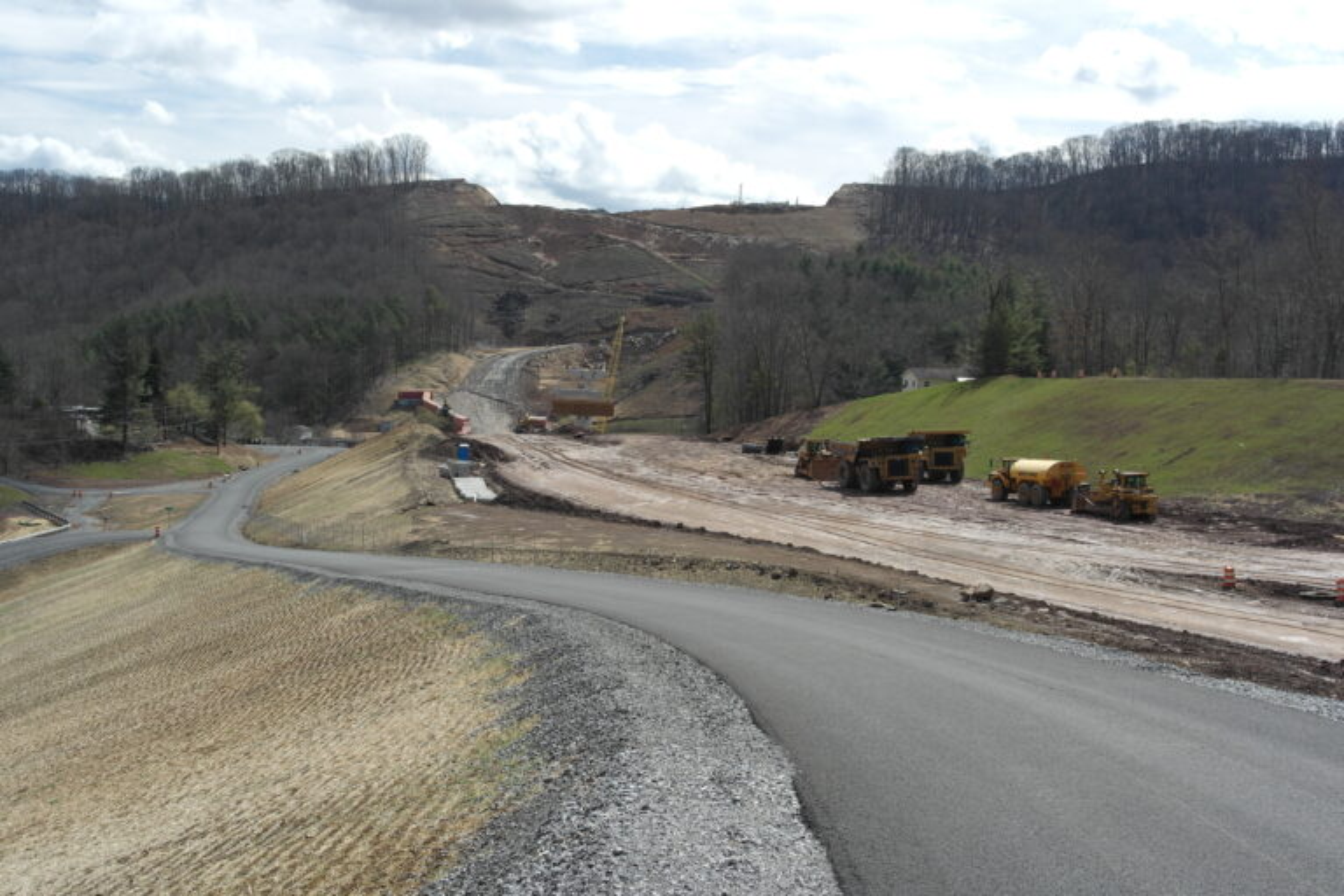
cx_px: 672
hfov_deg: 53.1
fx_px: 1344
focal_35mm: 36
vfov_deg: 36.9
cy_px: 448
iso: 100
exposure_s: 1/320
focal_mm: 24
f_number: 7.1
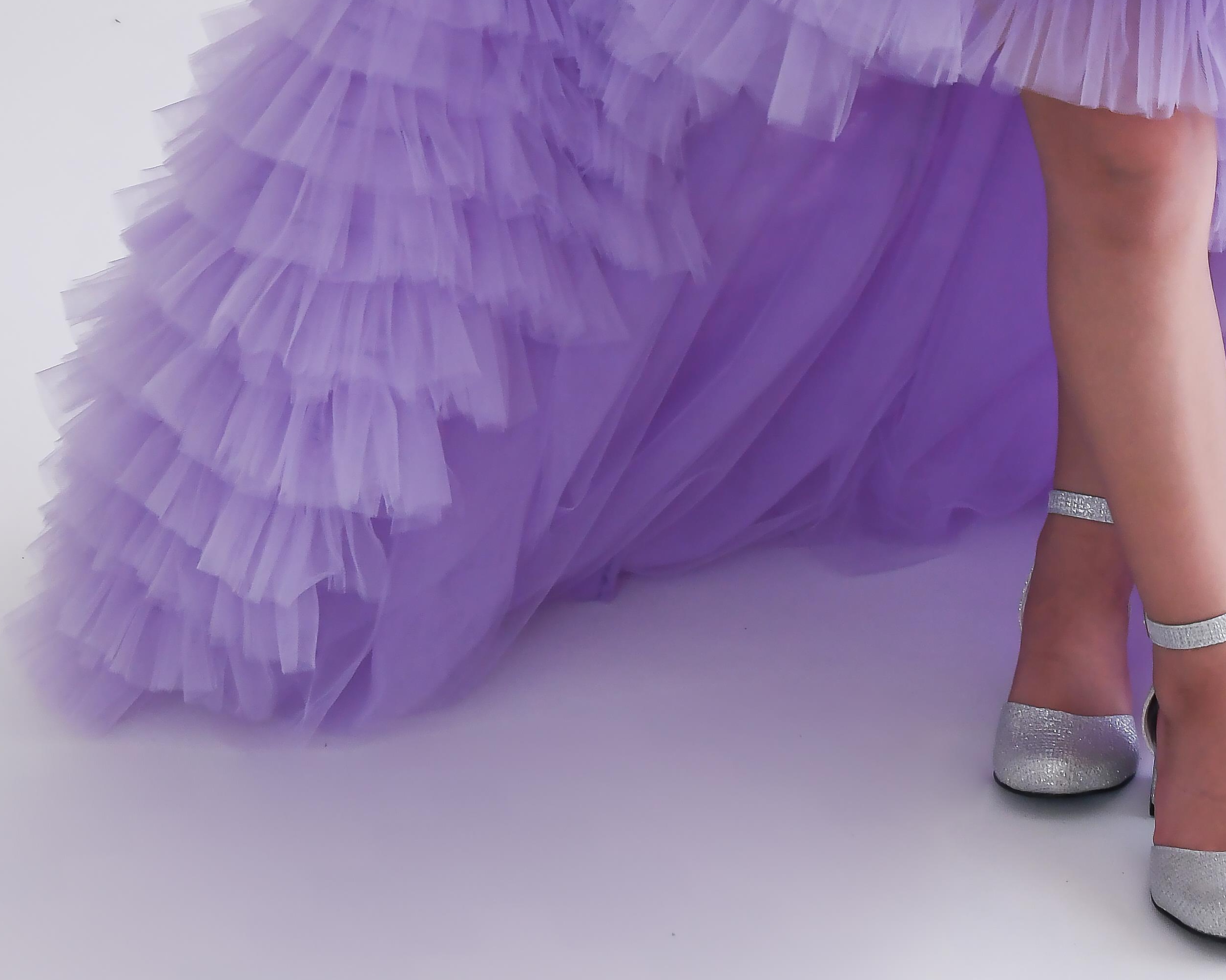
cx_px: 1106
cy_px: -449
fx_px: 3919
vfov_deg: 13.5
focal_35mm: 108
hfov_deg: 17.5
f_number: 8
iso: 640
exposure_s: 1/125
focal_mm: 35
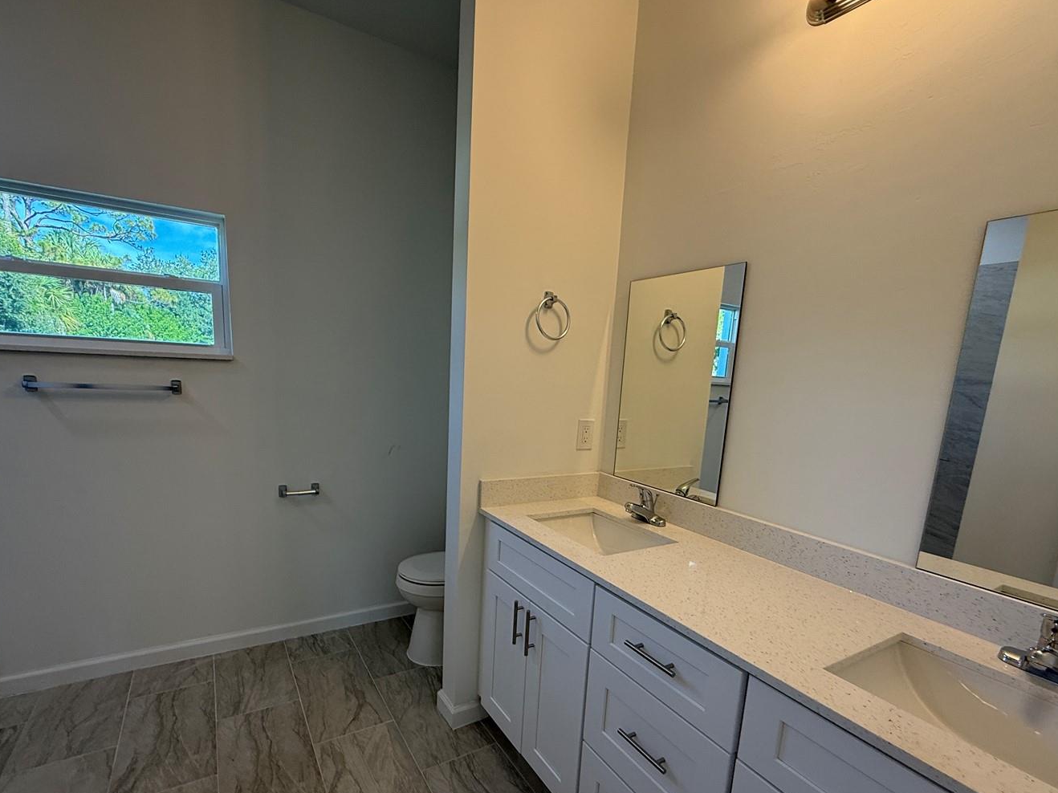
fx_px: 519
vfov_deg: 74.1
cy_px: 465
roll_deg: -2.0
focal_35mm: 17
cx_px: 529
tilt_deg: -10.6
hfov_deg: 91.0
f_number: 2.2
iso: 100
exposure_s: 1/120
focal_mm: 2.22
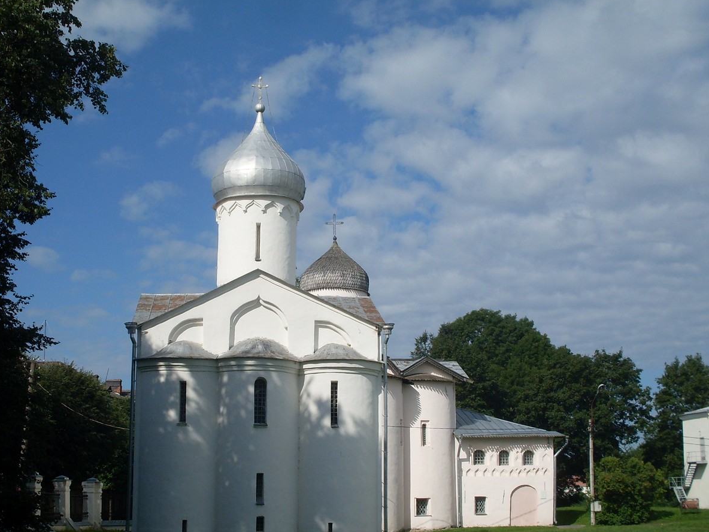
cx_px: 316
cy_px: 318
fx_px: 942
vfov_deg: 31.4
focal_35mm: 46
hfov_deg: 41.2
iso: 80
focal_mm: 6.3
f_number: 8.4
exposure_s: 1/500
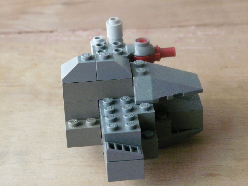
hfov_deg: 15.6
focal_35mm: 126
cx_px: 124
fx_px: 903
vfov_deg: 11.8
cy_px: 93
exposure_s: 1/15
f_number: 3.6
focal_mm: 20.6
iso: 800
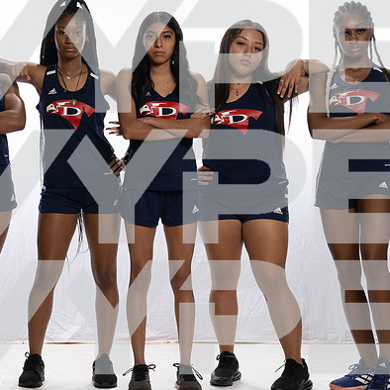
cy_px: 173
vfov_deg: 21.4
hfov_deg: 21.2
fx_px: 1032
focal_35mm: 81
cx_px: 107
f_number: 11
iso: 1250
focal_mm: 47
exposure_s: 1/250
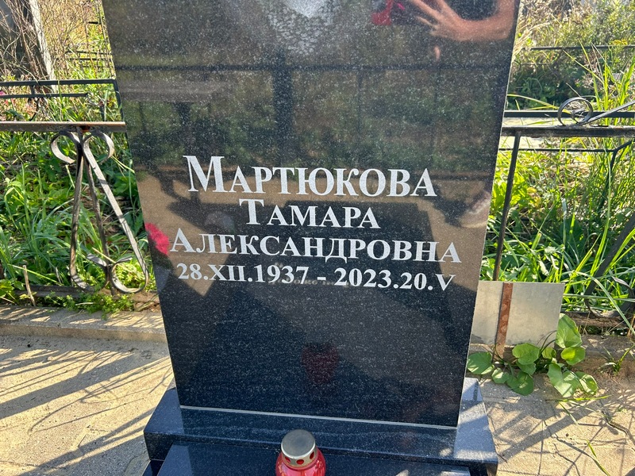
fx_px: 477
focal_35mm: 26
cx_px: 318
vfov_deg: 53.1
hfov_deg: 67.3
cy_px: 238
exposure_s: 1/552
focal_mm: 5.7
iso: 50
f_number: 1.5
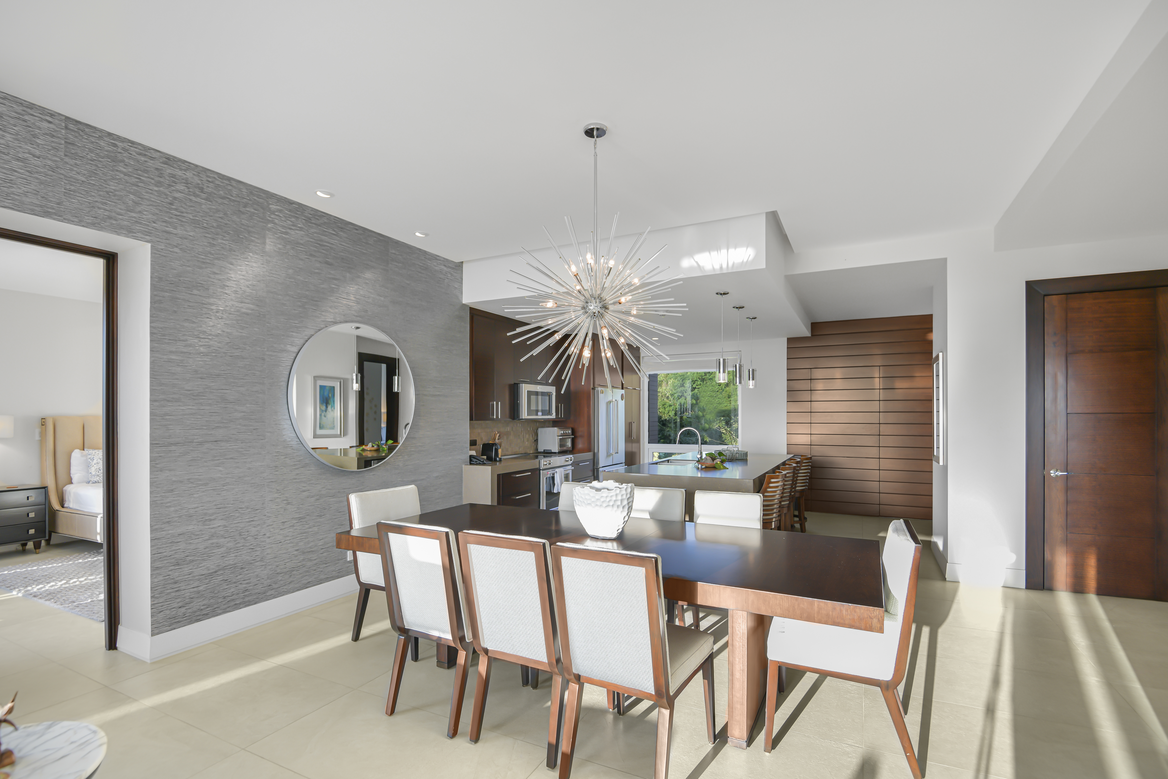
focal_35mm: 16
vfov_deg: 73.7
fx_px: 519
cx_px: 584
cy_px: 390
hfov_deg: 96.7
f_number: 4
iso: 100
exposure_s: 1/50
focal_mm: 16
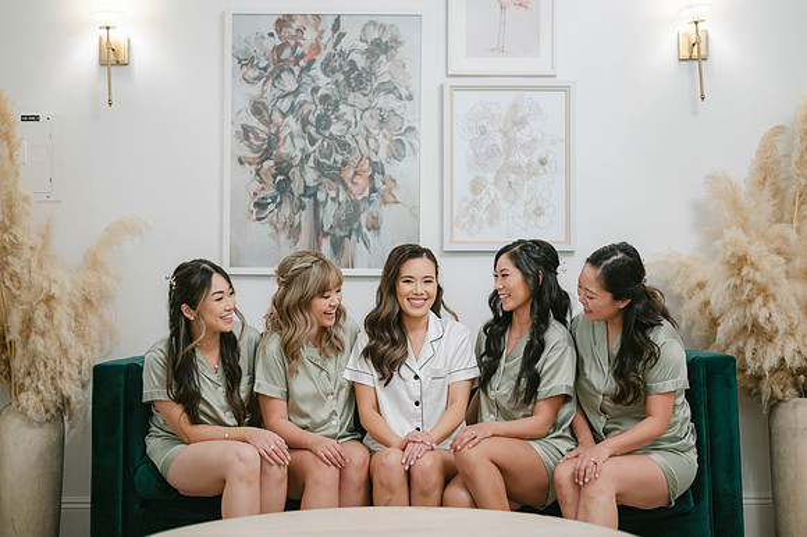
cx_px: 404
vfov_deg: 27.0
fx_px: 1120
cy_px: 268
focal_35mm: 50
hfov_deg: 39.6
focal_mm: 50
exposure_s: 1/125
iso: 800
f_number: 1.8
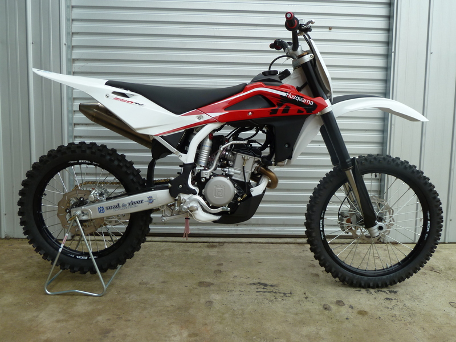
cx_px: 228
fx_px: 422
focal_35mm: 32
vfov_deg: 44.2
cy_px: 171
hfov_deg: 56.8
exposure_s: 1/80
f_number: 3.5
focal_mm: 5.3
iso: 80
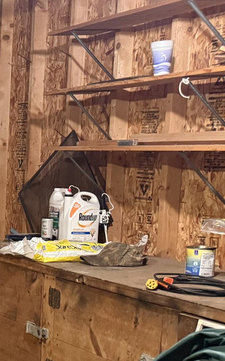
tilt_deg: -6.5
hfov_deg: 13.9
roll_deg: +1.2
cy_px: 244
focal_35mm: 72
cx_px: -280
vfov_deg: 28.4
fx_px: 707
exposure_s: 1/40
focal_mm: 6.76
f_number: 1.78
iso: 800
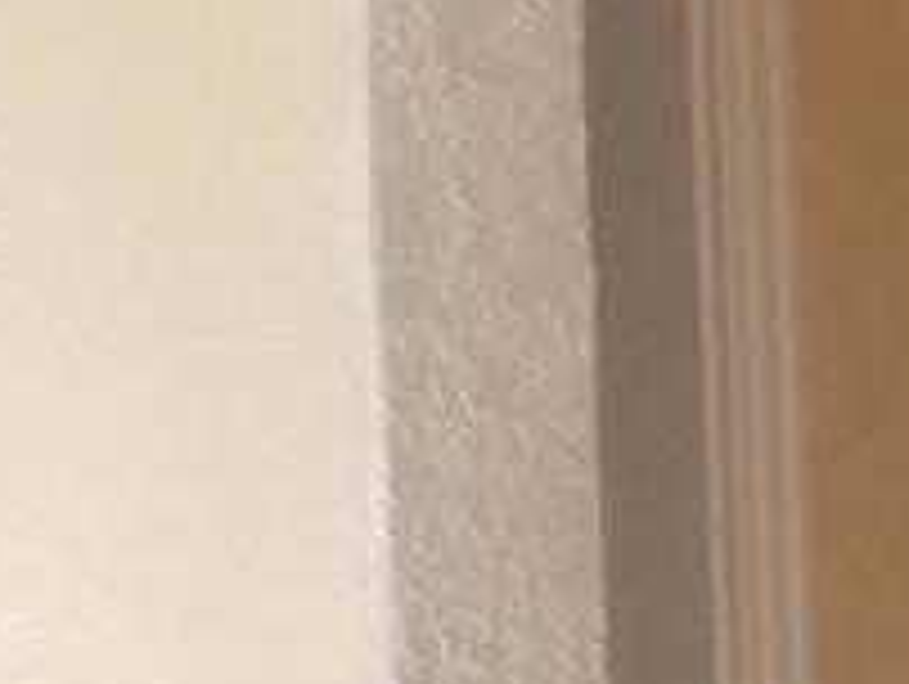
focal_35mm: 193
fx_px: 5074
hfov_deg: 7.8
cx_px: 3276
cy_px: 832
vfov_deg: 7.6
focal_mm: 4.2
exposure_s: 1/120
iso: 100
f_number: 1.7
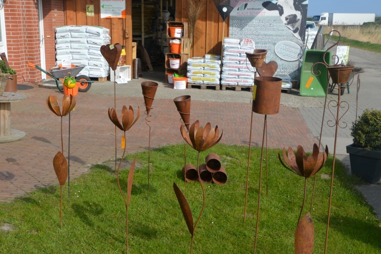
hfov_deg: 42.2
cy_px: 150
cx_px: 166
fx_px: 493
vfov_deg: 28.8
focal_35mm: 47
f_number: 8
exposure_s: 1/250
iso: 100
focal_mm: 25
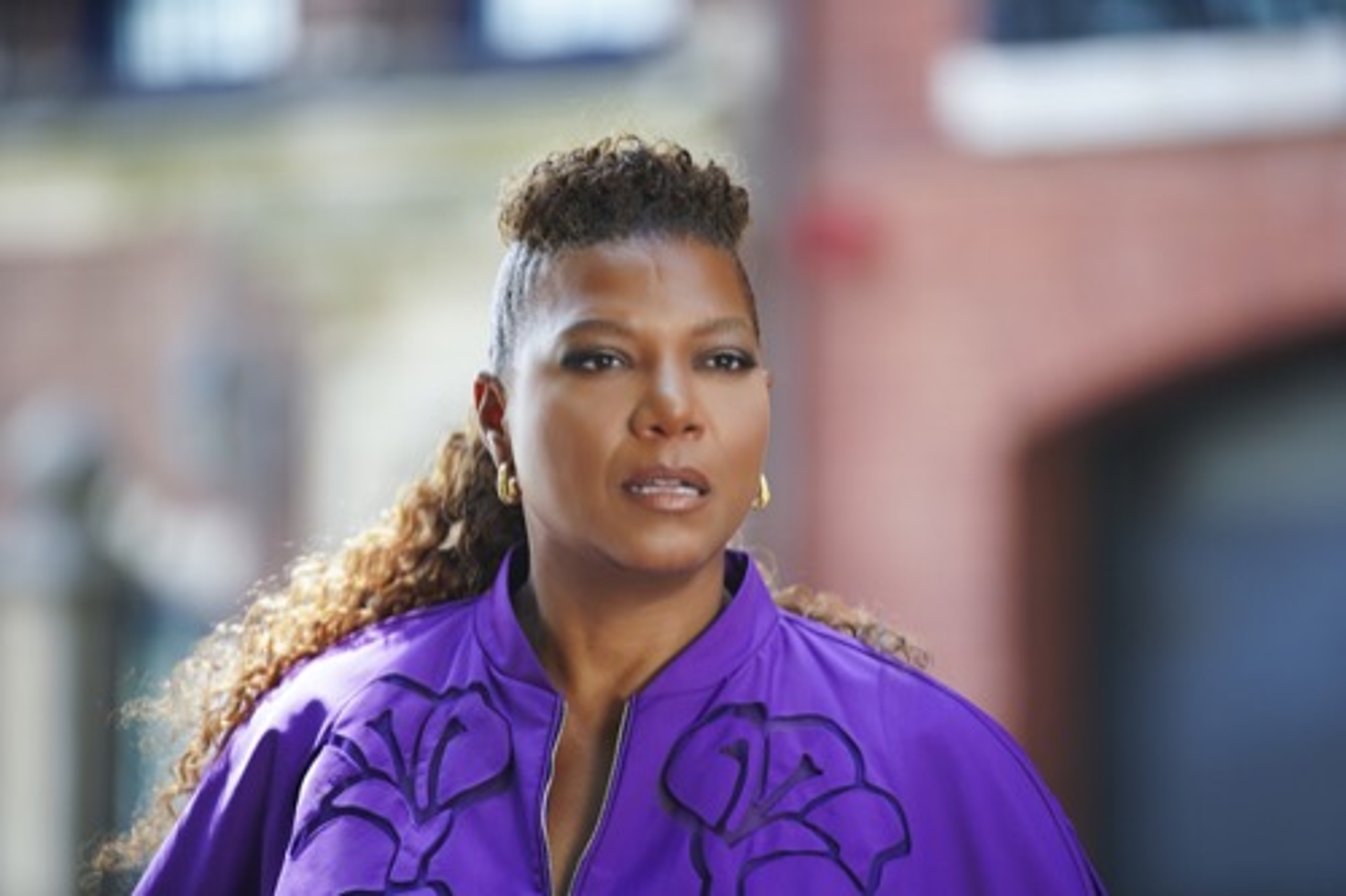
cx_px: 673
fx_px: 7101
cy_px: 448
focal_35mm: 190
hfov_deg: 10.8
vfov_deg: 7.2
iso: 320
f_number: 2.8
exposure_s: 1/320
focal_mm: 190
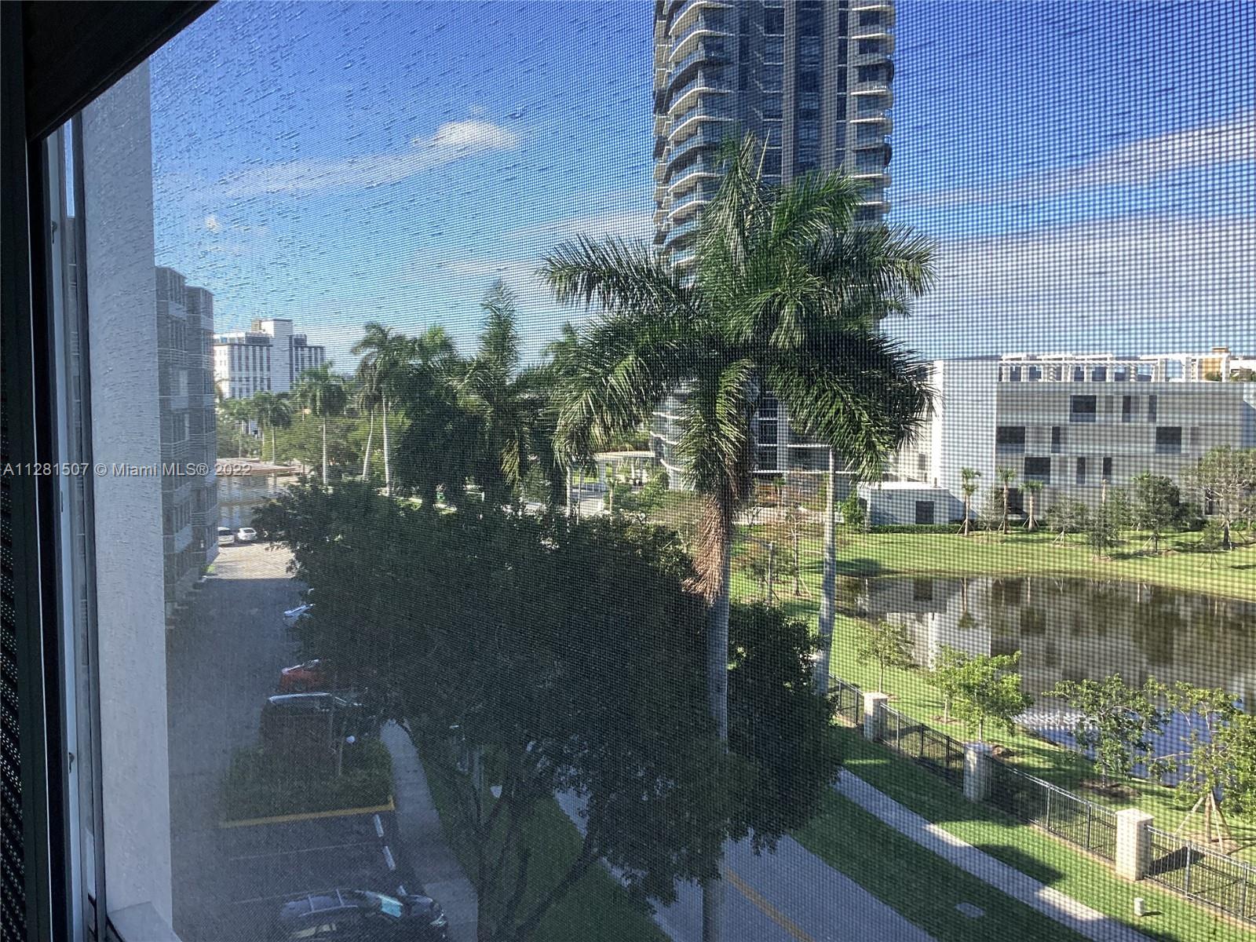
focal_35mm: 31
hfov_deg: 58.4
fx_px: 1125
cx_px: 628
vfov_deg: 45.4
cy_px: 471
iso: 25
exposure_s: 1/519
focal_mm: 3.3
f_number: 2.4
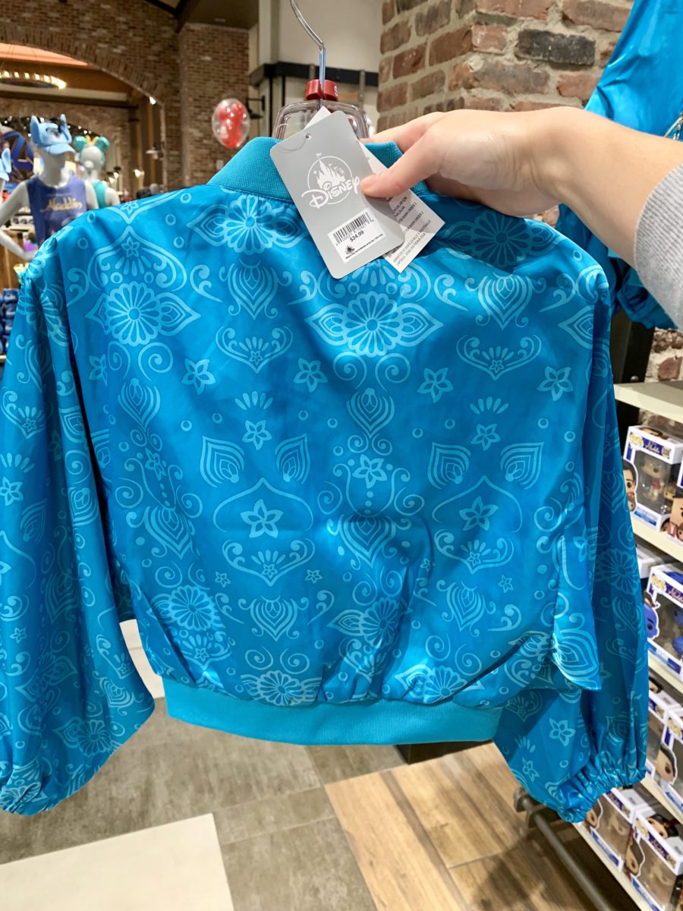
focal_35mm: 26
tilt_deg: -17.4
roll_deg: -3.4
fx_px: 684
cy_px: 456
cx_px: 342
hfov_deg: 53.1
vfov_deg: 67.3
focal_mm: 4.25
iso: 200
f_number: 1.8
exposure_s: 1/60
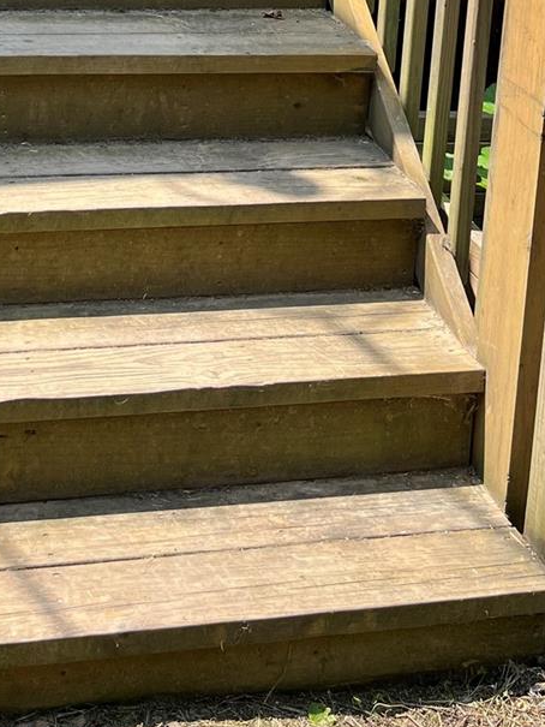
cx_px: 104
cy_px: -183
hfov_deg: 22.0
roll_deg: -2.4
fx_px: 1385
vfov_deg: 25.8
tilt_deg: -8.3
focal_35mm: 66
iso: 50
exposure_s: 1/1199
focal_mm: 5.1
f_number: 1.6
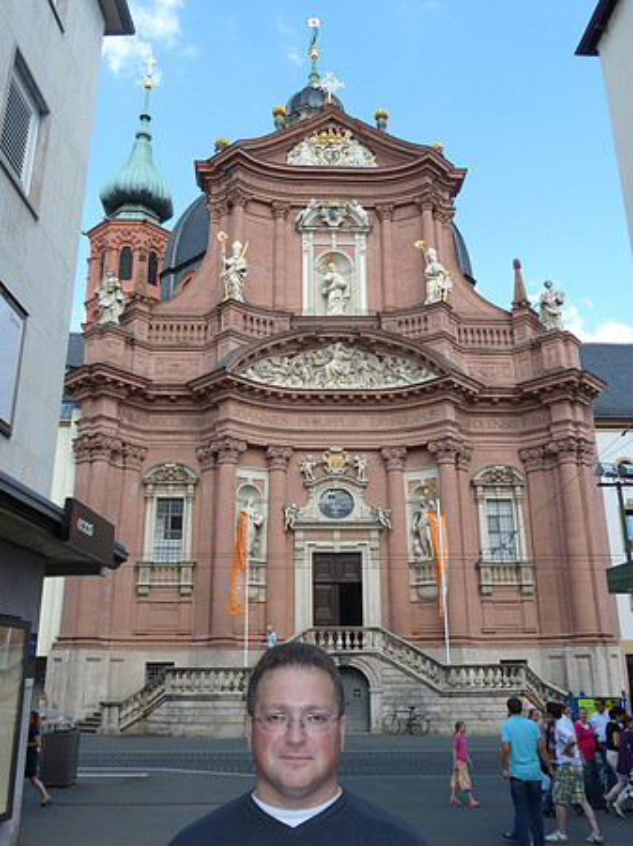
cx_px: 316
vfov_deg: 60.0
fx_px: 732
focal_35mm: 30
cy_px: 423
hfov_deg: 46.8
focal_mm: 5
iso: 100
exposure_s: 1/250
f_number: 4
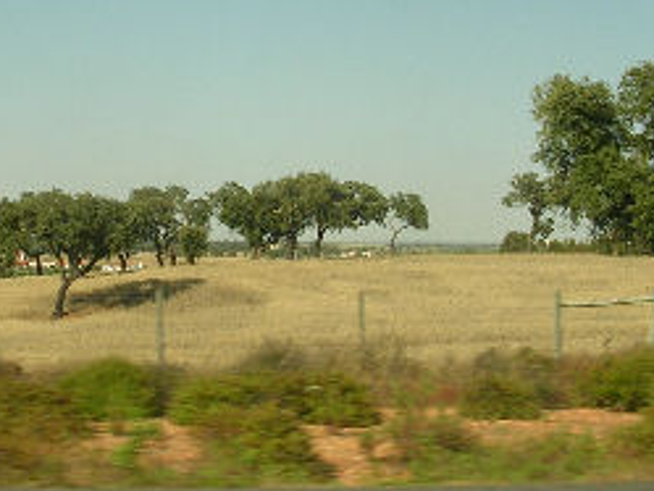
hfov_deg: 24.9
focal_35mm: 78
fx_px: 1474
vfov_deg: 18.7
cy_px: 97
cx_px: 218
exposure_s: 1/240
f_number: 5.6
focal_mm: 5.8
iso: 50
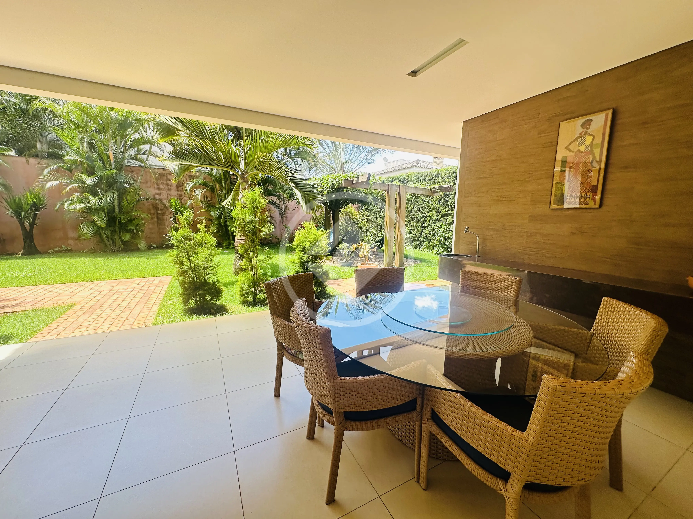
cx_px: 346
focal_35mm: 14
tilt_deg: -8.3
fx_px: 280
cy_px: 260
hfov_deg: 102.1
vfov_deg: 85.7
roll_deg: -1.3
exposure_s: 1/112
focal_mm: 2.22
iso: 40
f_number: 2.2
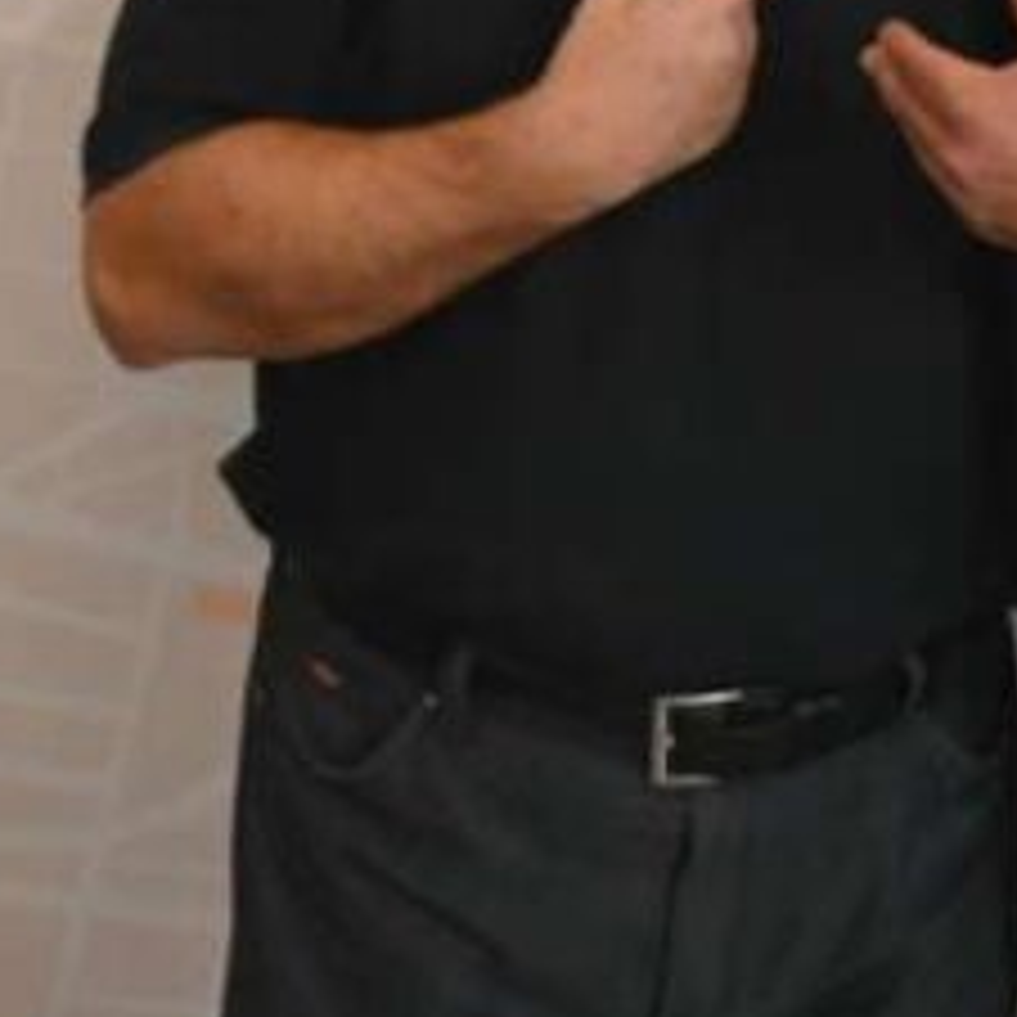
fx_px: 4418
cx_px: 1179
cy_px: -187
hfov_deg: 12.8
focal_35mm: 133
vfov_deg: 12.8
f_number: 4
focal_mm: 34.5
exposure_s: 1/323
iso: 6400
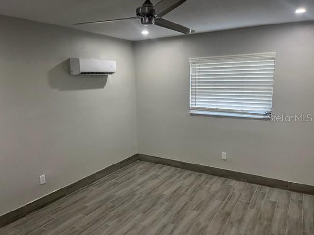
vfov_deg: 53.1
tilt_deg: -10.2
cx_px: 157
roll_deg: +0.6
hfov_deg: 67.3
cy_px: 118
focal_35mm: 26
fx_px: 236
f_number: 1.6
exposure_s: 1/60
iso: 80
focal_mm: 5.1
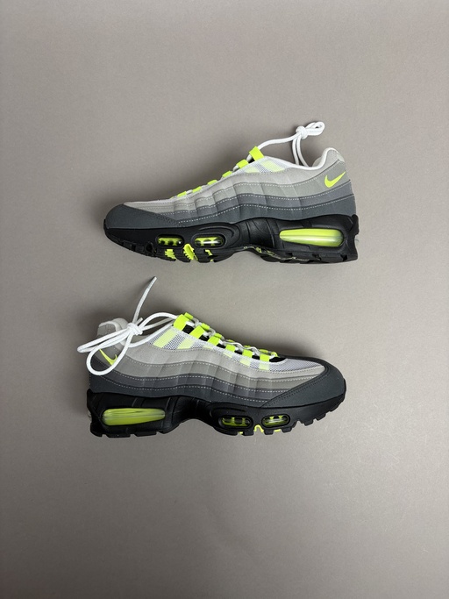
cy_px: 300
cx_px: 224
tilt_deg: -87.4
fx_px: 450
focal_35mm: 26
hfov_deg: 53.0
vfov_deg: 67.3
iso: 50
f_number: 1.6
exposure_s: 1/122
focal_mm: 5.96
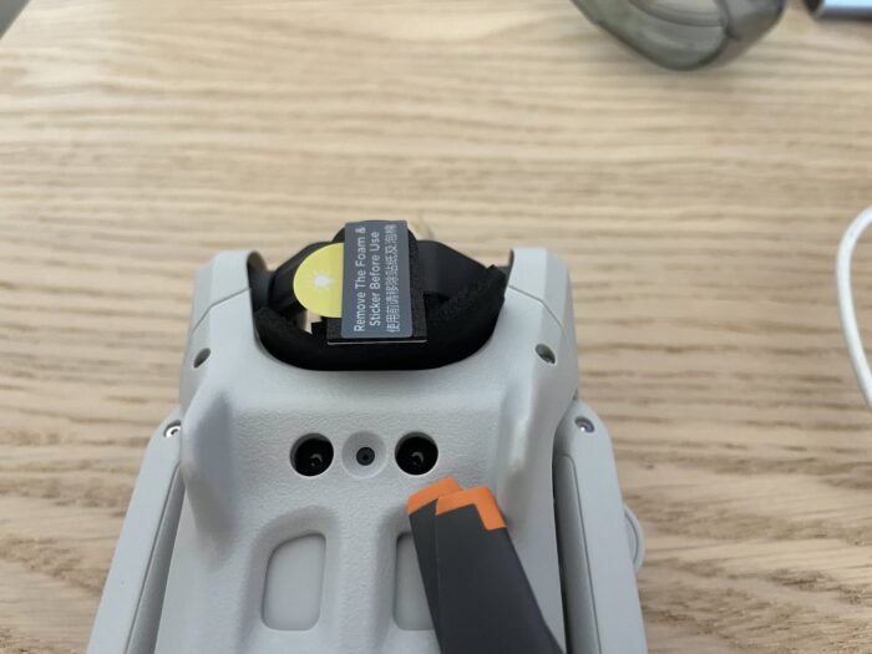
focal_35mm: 26
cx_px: 436
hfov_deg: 67.3
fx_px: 655
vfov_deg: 53.1
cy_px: 327
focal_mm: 4.2
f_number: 1.6
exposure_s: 1/60
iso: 250
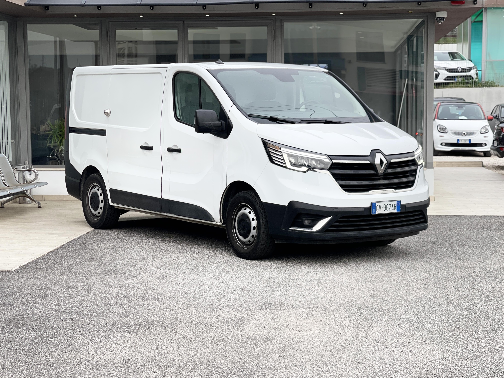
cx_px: 252
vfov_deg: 22.9
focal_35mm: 64
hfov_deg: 30.3
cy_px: 189
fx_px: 932
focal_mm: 7.5
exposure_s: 1/121
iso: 32
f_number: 2.2
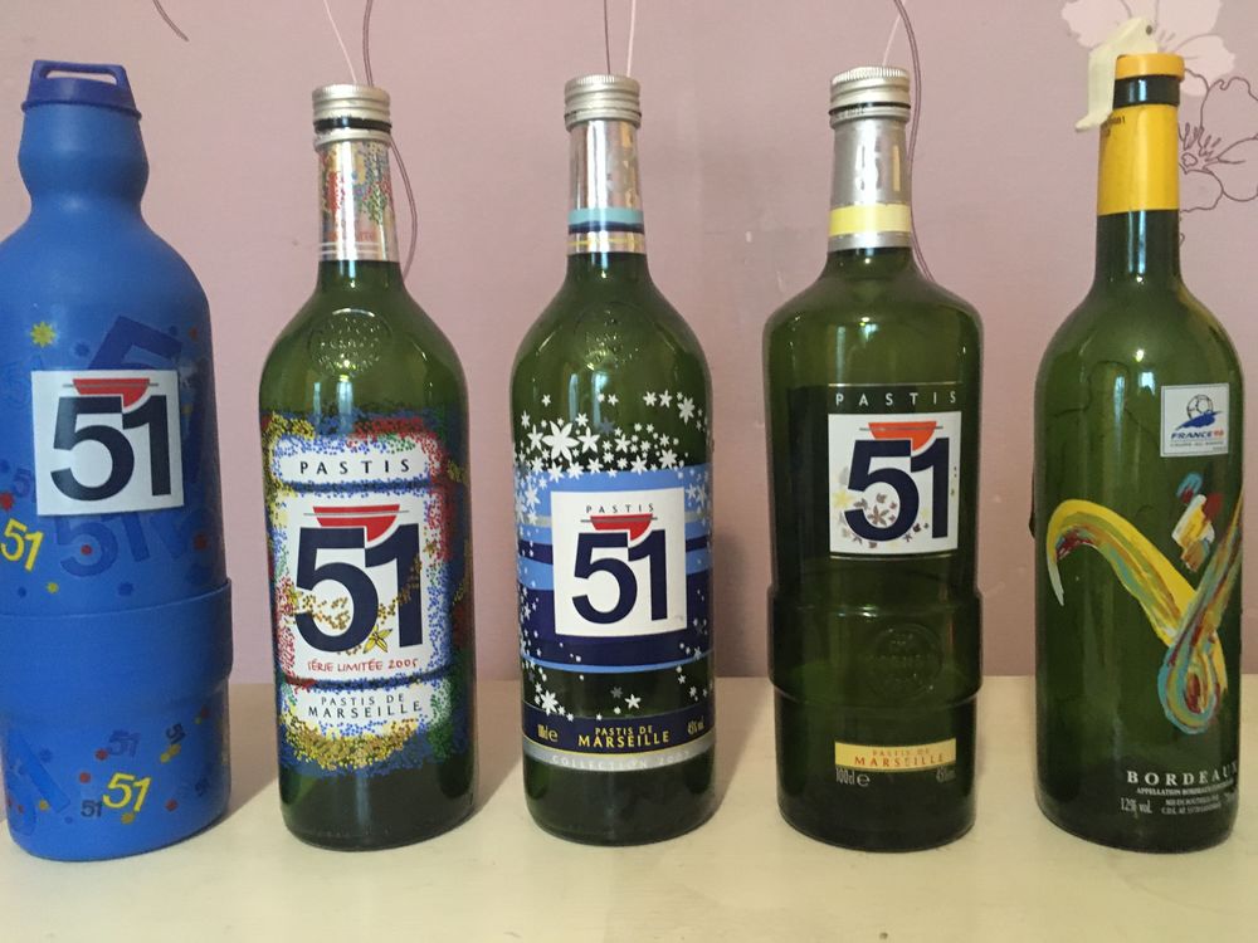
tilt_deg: -4.5
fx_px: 1054
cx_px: 629
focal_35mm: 29
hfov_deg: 61.7
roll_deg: +0.9
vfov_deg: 48.2
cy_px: 472
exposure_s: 1/17
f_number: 2.2
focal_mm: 4.15
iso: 500
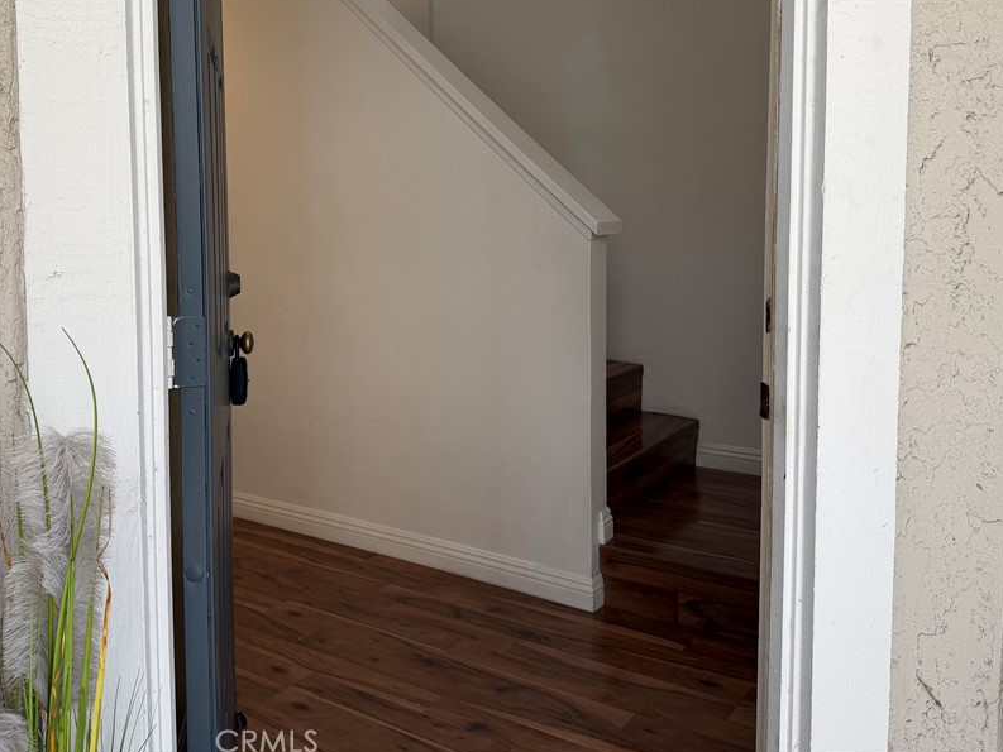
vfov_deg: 45.0
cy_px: 274
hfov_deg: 58.3
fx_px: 898
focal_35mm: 31
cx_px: 460
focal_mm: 6.76
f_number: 1.78
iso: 64
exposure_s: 1/265
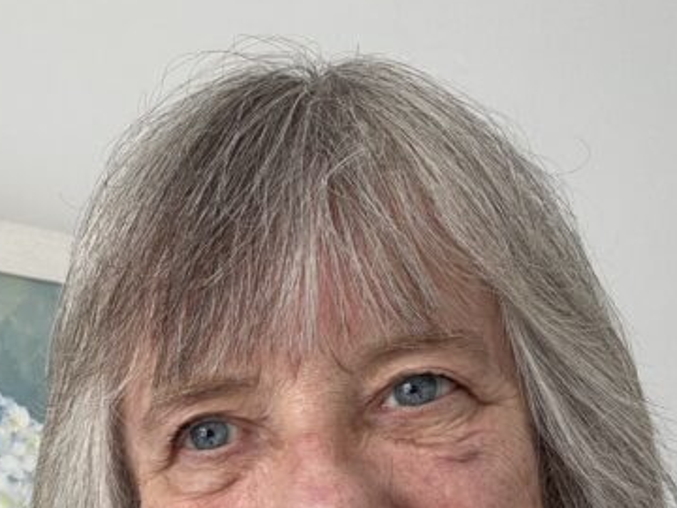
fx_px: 958
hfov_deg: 37.7
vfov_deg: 27.8
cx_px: 152
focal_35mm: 49
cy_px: 516
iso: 80
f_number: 1.9
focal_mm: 2.69
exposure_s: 1/79
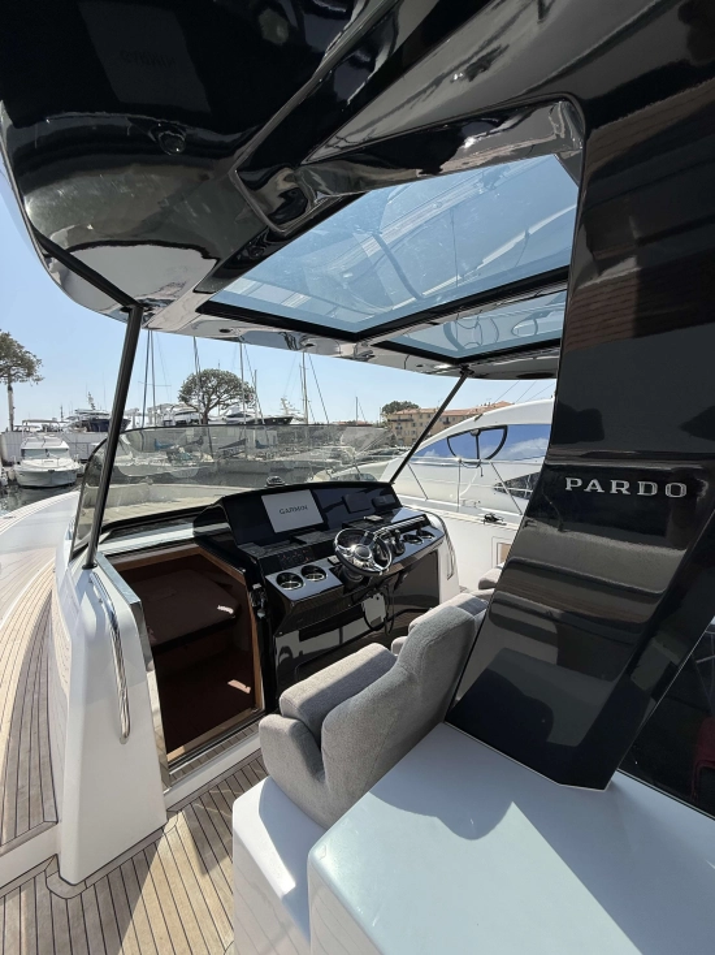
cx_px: 358
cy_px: 478
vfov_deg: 102.1
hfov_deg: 85.6
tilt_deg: -3.7
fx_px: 386
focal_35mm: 14
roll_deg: +0.0
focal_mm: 2.22
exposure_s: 1/2320
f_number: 2.2
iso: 50
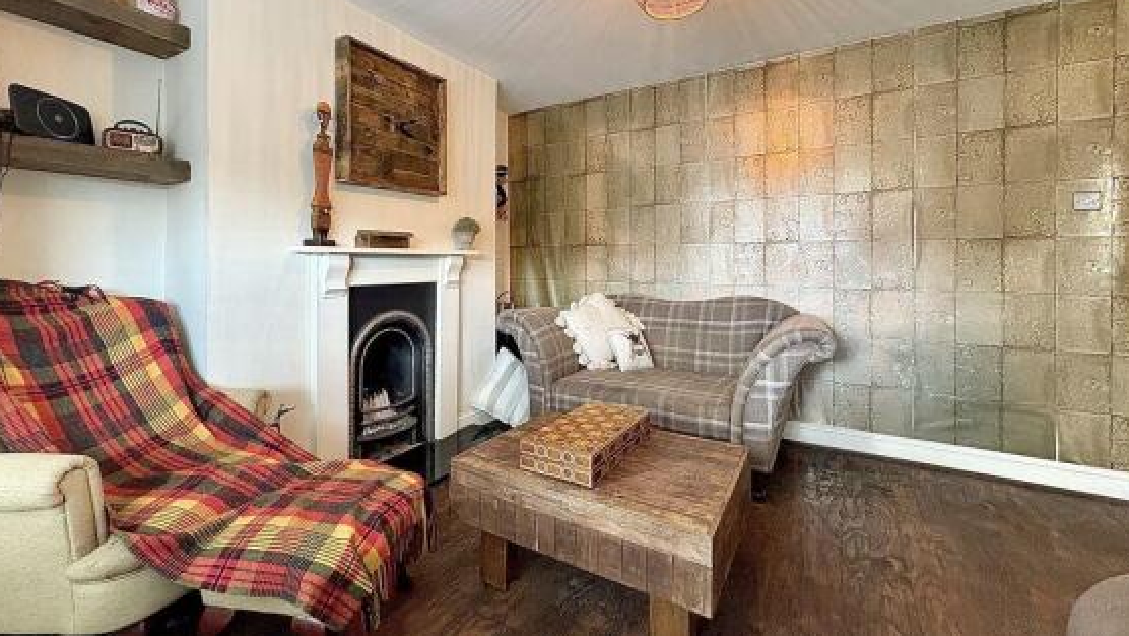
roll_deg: -0.2
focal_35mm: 16
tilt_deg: +0.2
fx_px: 479
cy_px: 263
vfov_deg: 66.6
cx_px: 547
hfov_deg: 99.3
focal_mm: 2.22
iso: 320
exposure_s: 1/60
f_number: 2.2
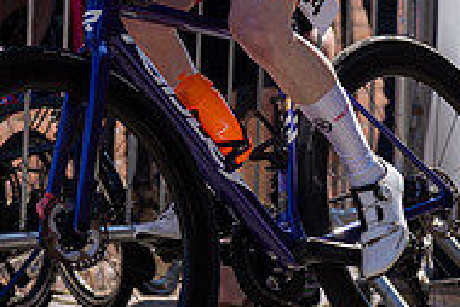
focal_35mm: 278
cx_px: 107
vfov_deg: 4.9
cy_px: -135
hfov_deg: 7.4
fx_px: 3555
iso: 100
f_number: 3.5
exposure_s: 1/1000
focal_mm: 70
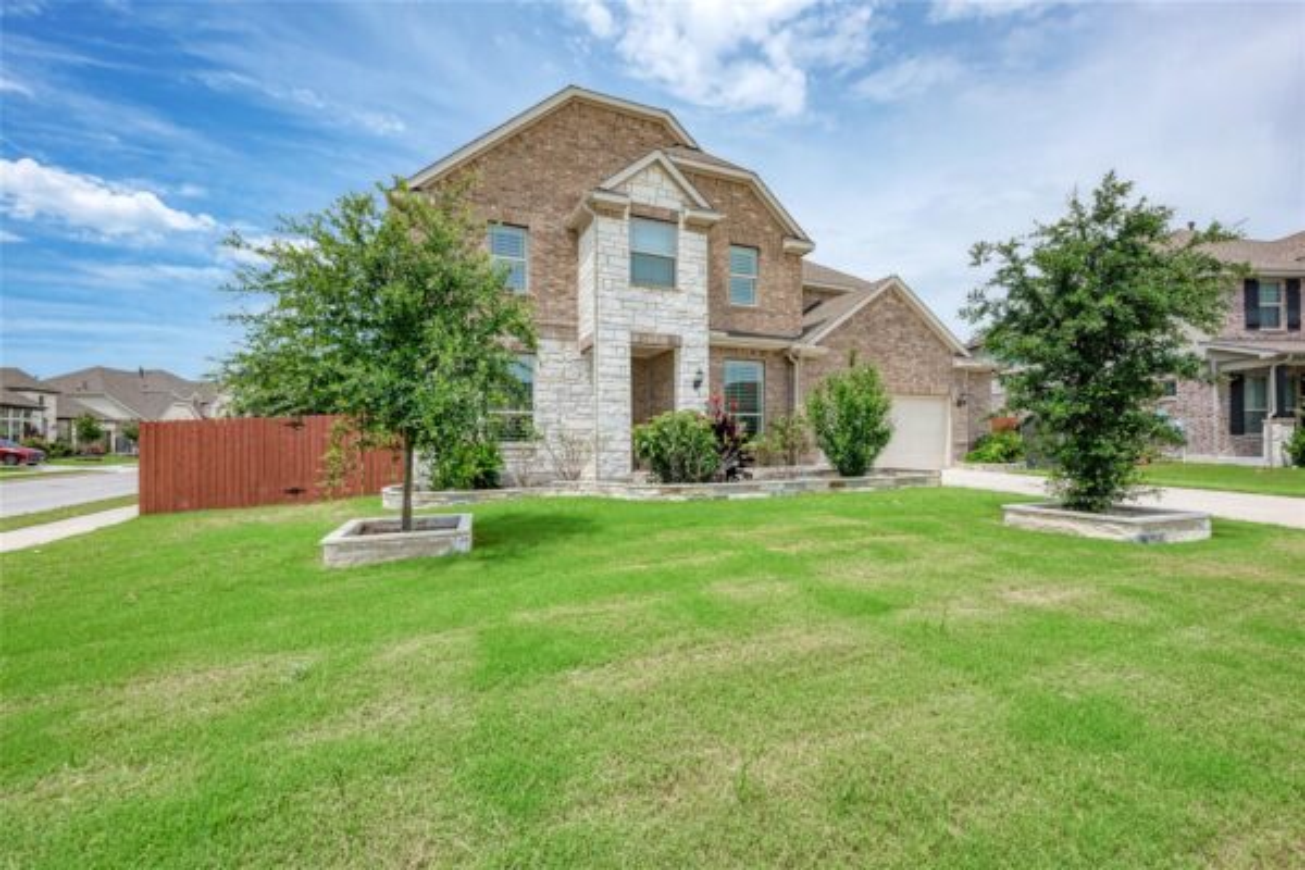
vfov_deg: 77.3
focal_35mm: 15
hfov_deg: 100.4
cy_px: 435
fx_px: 544
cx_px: 652
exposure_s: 1/1000
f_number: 8
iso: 200
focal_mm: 15
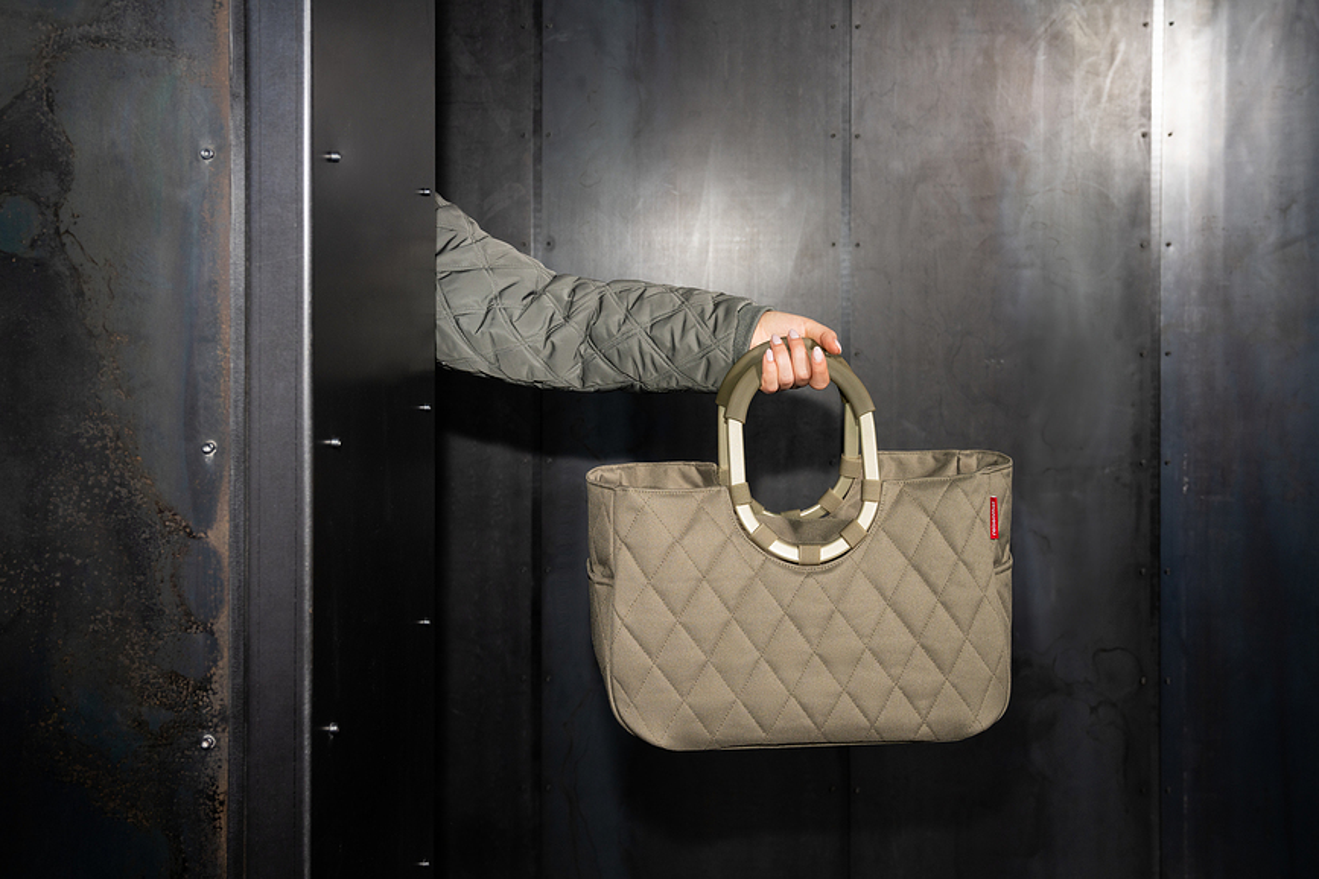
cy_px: 440
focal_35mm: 36
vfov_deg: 36.9
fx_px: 1319
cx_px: 660
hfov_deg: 53.1
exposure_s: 1/250
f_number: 5.6
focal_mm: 36
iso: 400
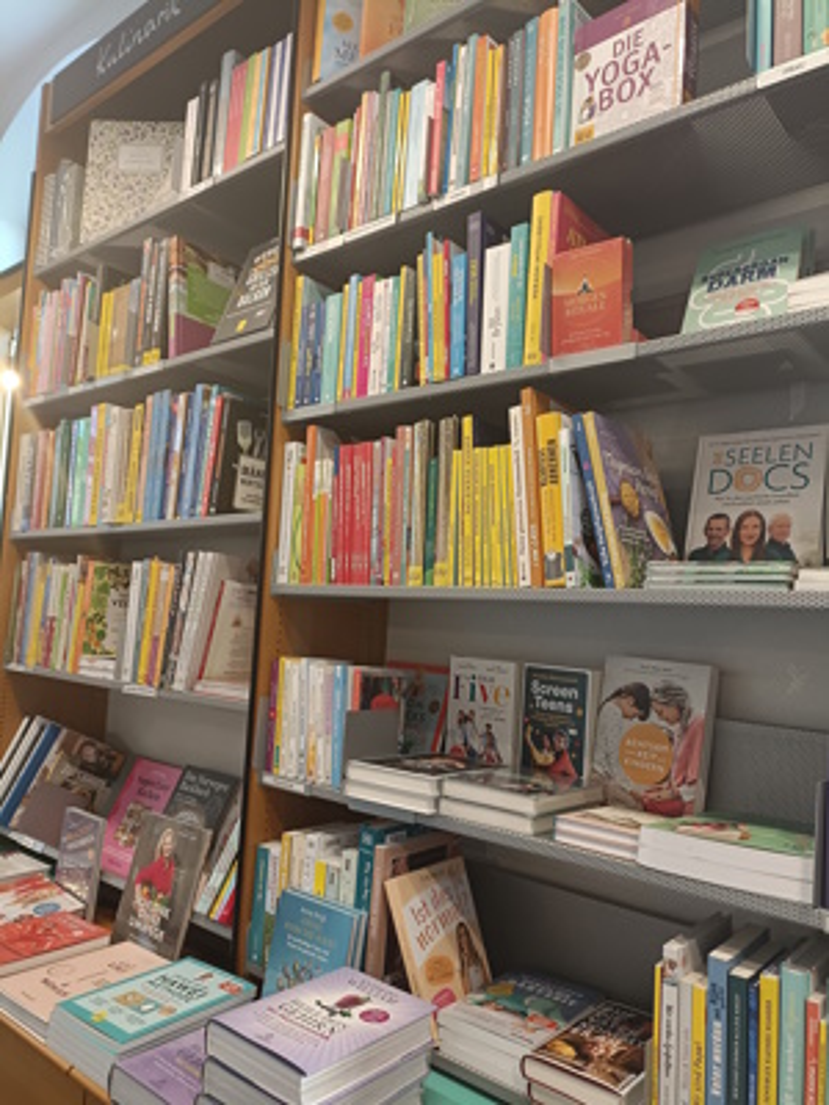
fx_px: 798
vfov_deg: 69.4
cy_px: 552
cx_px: 414
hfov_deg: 54.9
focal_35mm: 25
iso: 680
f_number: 1.79
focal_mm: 4.74
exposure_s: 1/50
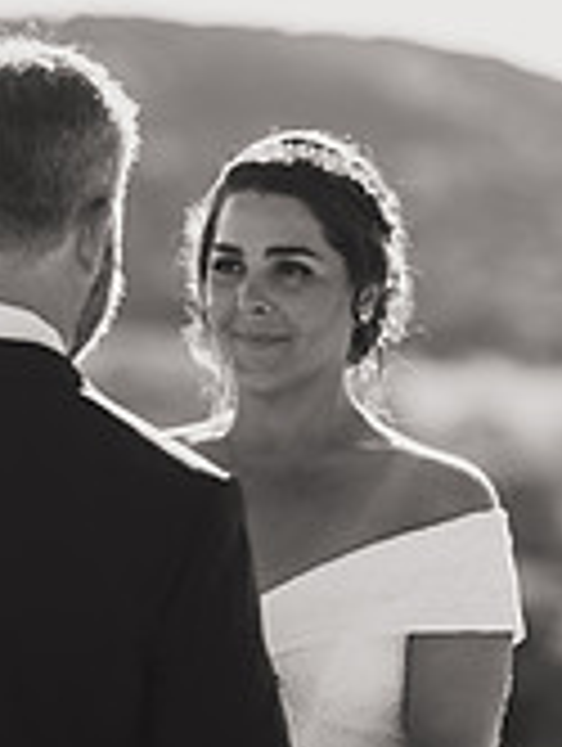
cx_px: 11
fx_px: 4772
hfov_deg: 6.7
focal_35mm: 221
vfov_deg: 8.9
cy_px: 454
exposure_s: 1/1250
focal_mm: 85
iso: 50
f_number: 2
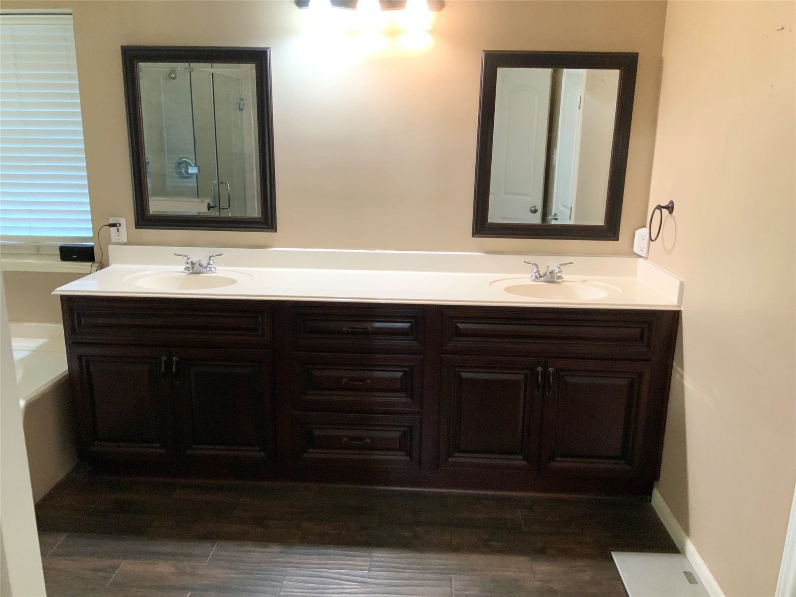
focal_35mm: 29
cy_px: 298
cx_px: 398
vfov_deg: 48.2
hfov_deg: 61.7
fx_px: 667
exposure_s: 1/60
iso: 160
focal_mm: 3
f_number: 1.8
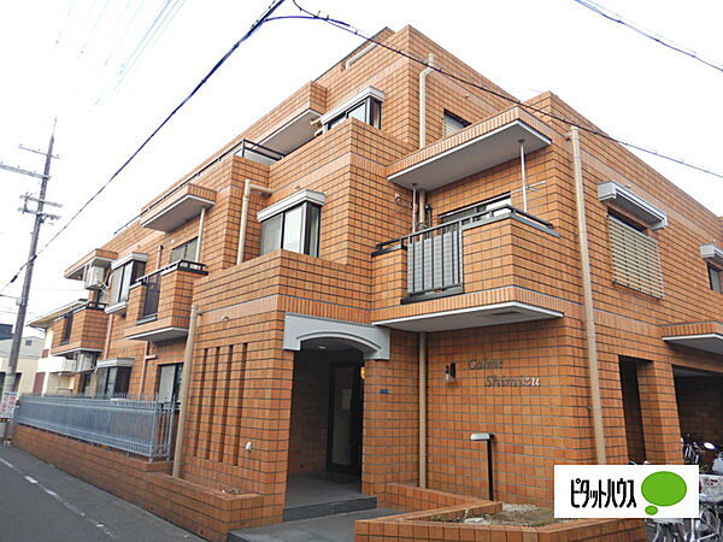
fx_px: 501
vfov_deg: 56.8
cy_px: 271
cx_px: 362
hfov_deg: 71.6
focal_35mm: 24
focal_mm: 4.3
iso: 200
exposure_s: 1/200
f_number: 2.8
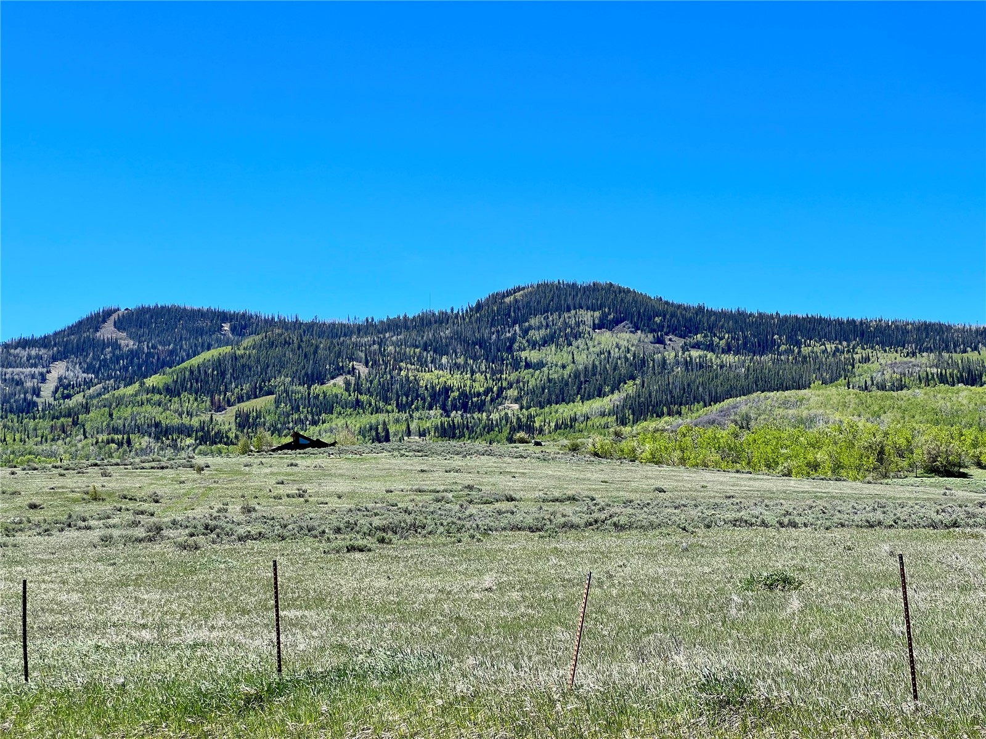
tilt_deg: +8.7
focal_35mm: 77
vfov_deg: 19.1
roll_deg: -1.1
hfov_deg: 25.3
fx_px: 2193
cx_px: 493
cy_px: 370
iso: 32
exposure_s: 1/699
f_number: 2.8
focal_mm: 9
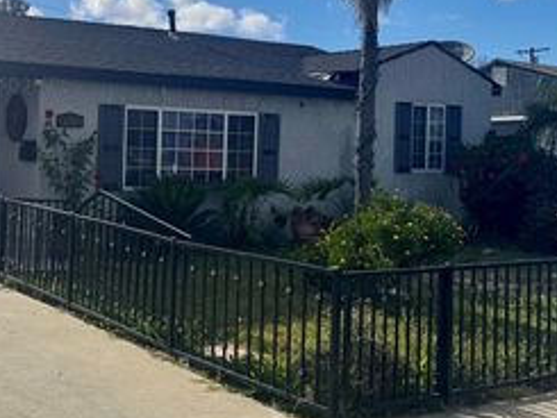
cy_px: 160
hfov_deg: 36.4
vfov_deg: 29.6
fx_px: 789
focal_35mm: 49
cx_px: 50
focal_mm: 6.76
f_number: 1.78
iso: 80
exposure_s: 1/9009
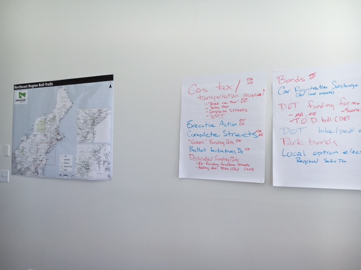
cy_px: 135
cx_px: 180
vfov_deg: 48.2
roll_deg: -1.1
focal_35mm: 29
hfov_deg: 61.7
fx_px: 302
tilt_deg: +2.5
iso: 25
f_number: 2.2
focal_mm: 4.15
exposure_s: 1/163
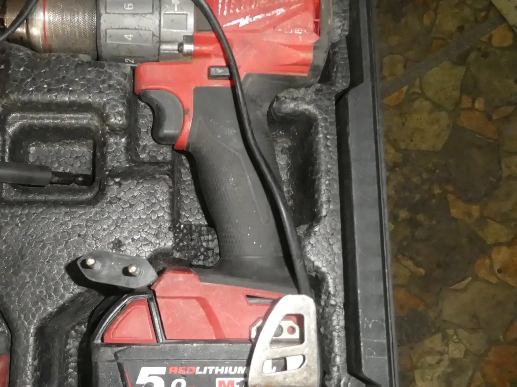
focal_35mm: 44
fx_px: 657
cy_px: 195
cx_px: 177
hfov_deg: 42.4
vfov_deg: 32.9
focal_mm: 4.3
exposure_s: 1/60
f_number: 3.3
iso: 800
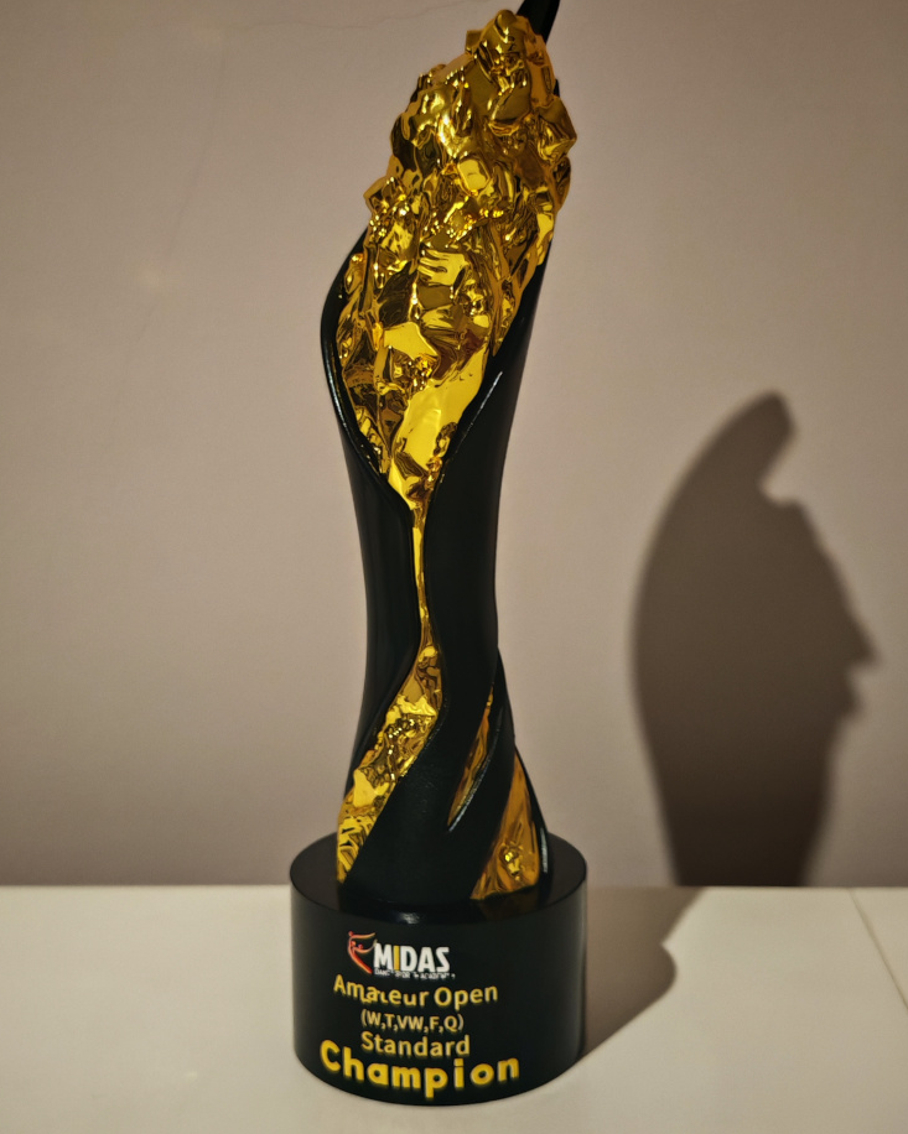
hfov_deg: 30.8
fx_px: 1646
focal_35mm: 49
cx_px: 456
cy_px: 548
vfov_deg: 38.0
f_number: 1.4
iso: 1000
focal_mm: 6.83
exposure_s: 1/25
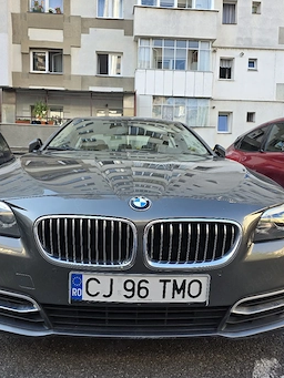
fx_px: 295
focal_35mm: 27
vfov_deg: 65.3
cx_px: 130
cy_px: 194
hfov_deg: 51.3
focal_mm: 6.3
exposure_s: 1/182
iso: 32
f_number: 1.7
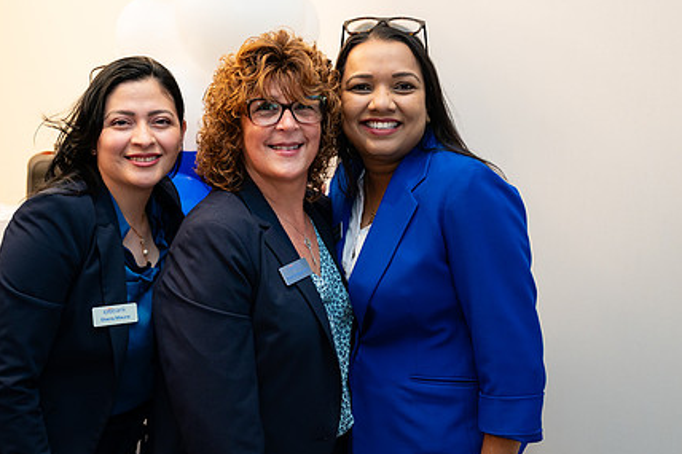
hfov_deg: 42.5
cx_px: 268
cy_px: 250
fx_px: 871
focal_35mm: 46
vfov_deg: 29.2
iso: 400
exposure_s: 1/200
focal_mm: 32
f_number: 3.2
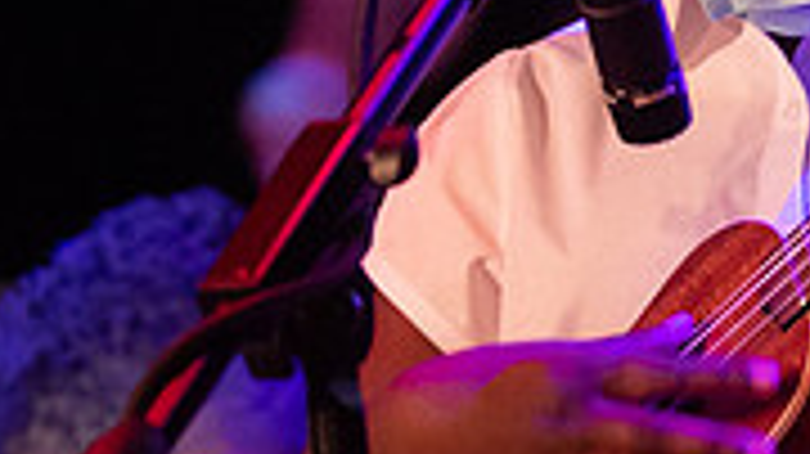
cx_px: 1224
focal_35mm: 406
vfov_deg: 3.0
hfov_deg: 5.3
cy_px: 38
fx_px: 8715
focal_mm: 80
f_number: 2.8
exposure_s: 1/200
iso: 1600
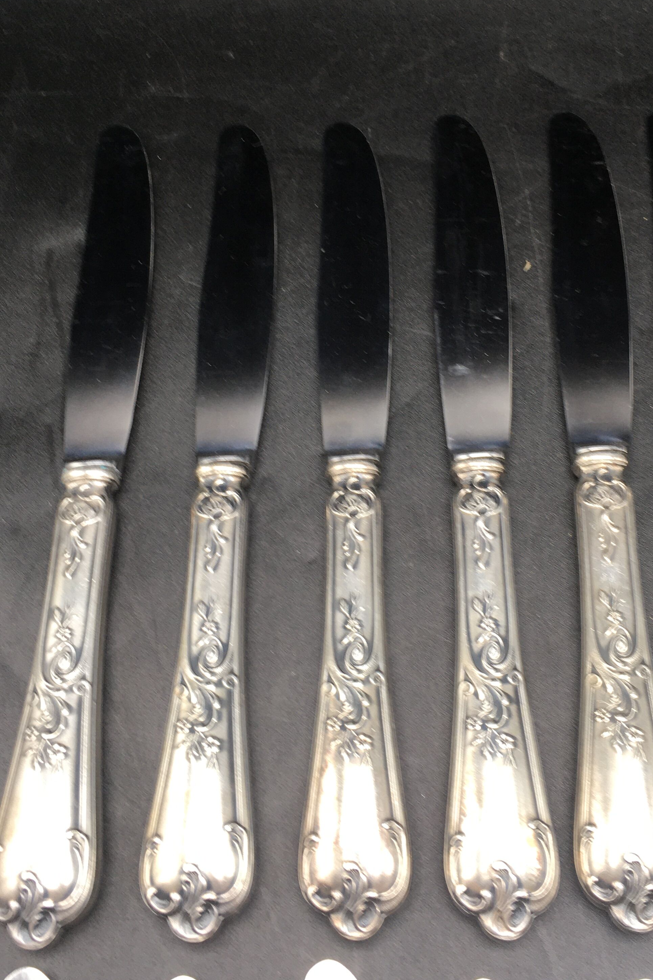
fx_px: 1143
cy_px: 402
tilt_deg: -63.6
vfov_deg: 46.2
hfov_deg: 31.8
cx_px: 371
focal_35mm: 42
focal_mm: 4.15
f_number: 2.2
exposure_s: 1/50
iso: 25
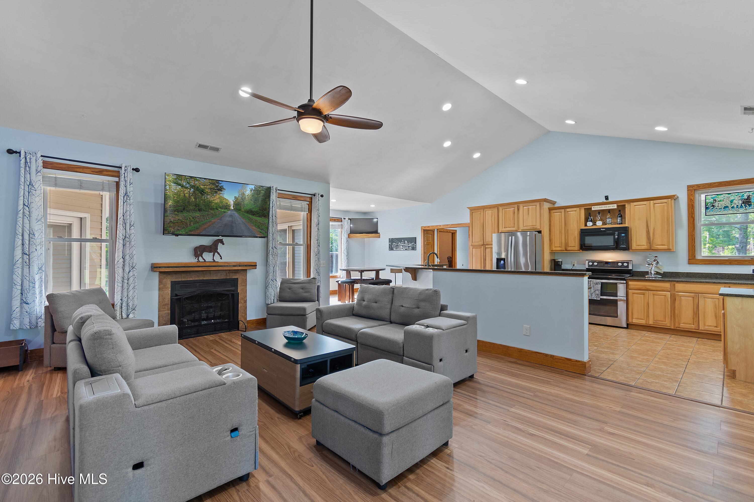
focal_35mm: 15
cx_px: 377
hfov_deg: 100.4
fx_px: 314
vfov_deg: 77.3
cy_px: 251
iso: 100
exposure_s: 1/2.5
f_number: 4.5
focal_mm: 10
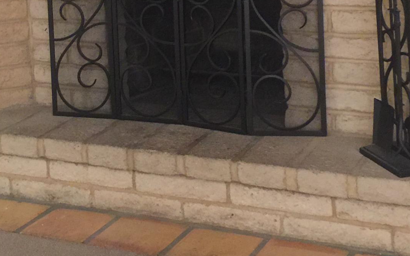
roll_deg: +3.3
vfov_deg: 14.7
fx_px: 961
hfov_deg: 23.9
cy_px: -58
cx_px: 116
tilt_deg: -5.3
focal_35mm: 86
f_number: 2.2
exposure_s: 1/4
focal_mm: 4.15
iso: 80
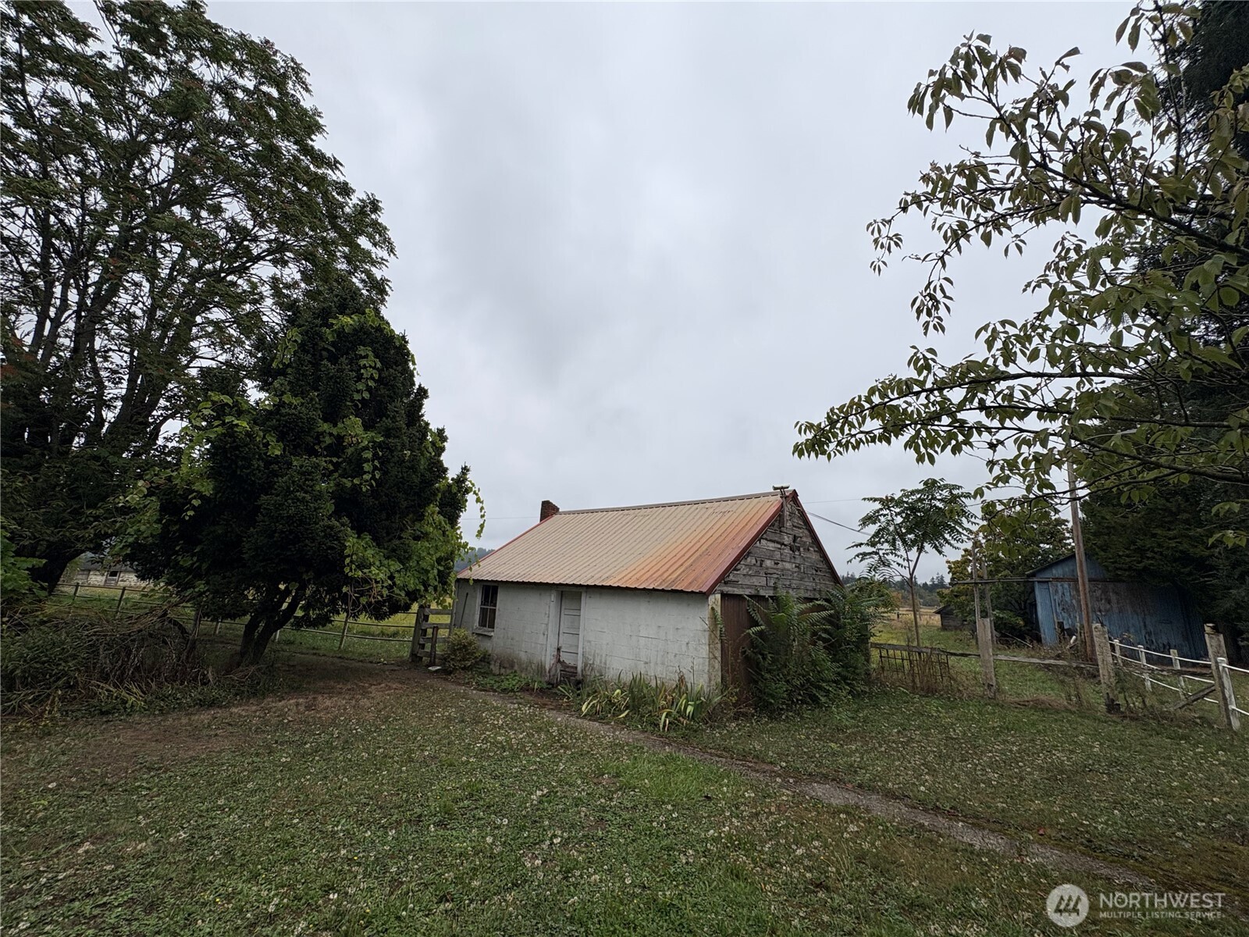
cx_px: 624
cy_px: 468
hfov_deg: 102.1
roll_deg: -2.2
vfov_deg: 85.7
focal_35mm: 14
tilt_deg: +13.7
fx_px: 505
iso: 50
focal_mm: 2.22
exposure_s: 1/1178
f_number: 2.2
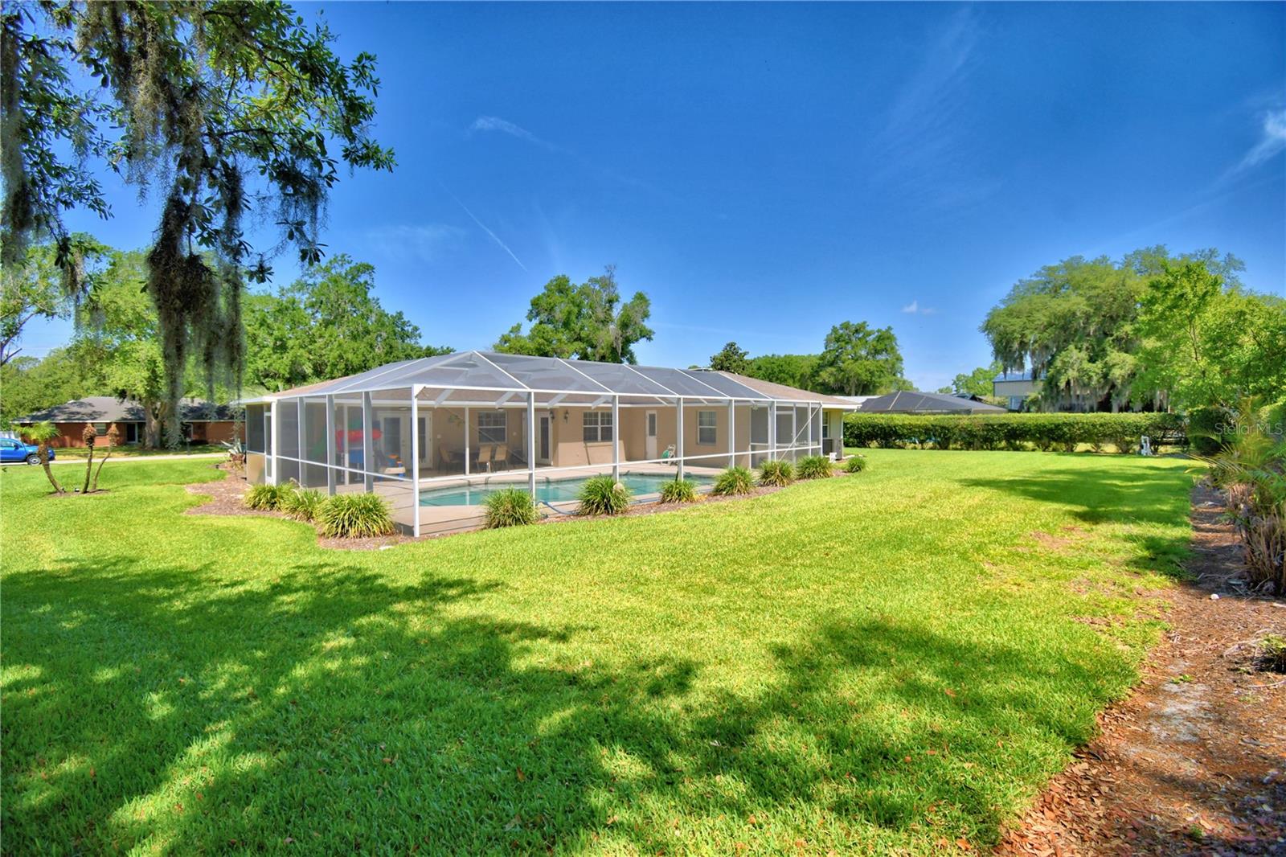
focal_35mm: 15
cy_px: 428
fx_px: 536
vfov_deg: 77.3
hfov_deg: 100.4
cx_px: 643
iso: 100
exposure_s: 1/1250
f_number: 4.5
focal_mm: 10
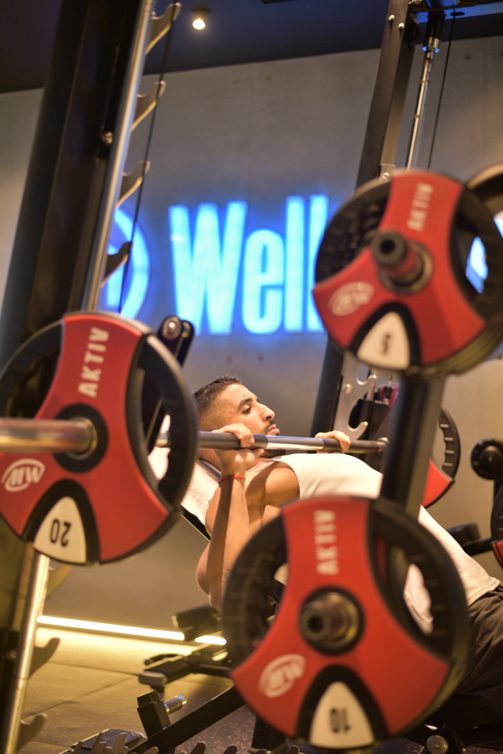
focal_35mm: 50
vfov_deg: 39.6
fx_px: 1047
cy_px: 377
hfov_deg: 27.0
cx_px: 252
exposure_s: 1/320
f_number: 1.8
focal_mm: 50
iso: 1000
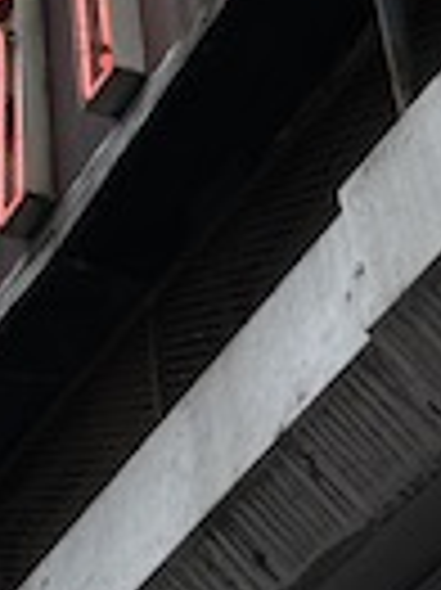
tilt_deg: +49.5
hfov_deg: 12.4
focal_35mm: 117
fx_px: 1991
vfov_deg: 15.6
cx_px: -50
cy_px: -288
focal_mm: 6.86
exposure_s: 1/6211
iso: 80
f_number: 1.78
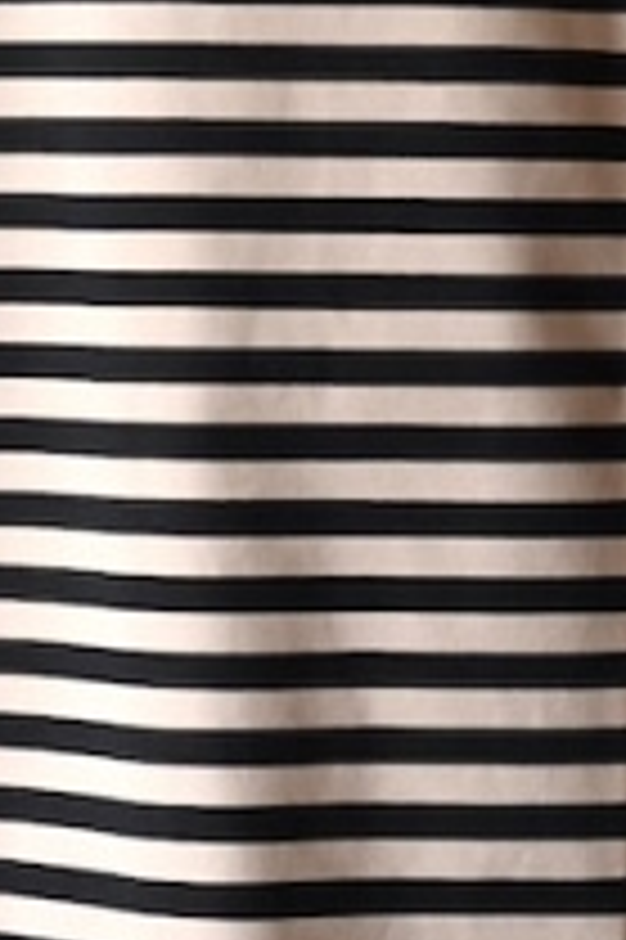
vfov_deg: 10.6
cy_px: 180
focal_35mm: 193
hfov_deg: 7.1
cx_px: 225
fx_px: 5042
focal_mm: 28
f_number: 2.8
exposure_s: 1/40
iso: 100
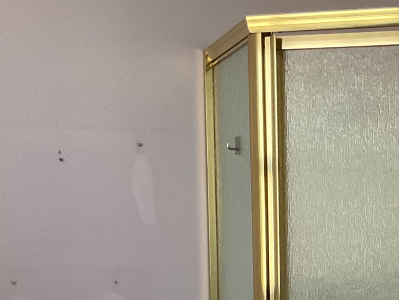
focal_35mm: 75
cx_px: 432
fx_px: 864
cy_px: 352
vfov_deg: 18.7
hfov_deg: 24.4
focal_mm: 3
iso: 160
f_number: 1.8
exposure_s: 1/50
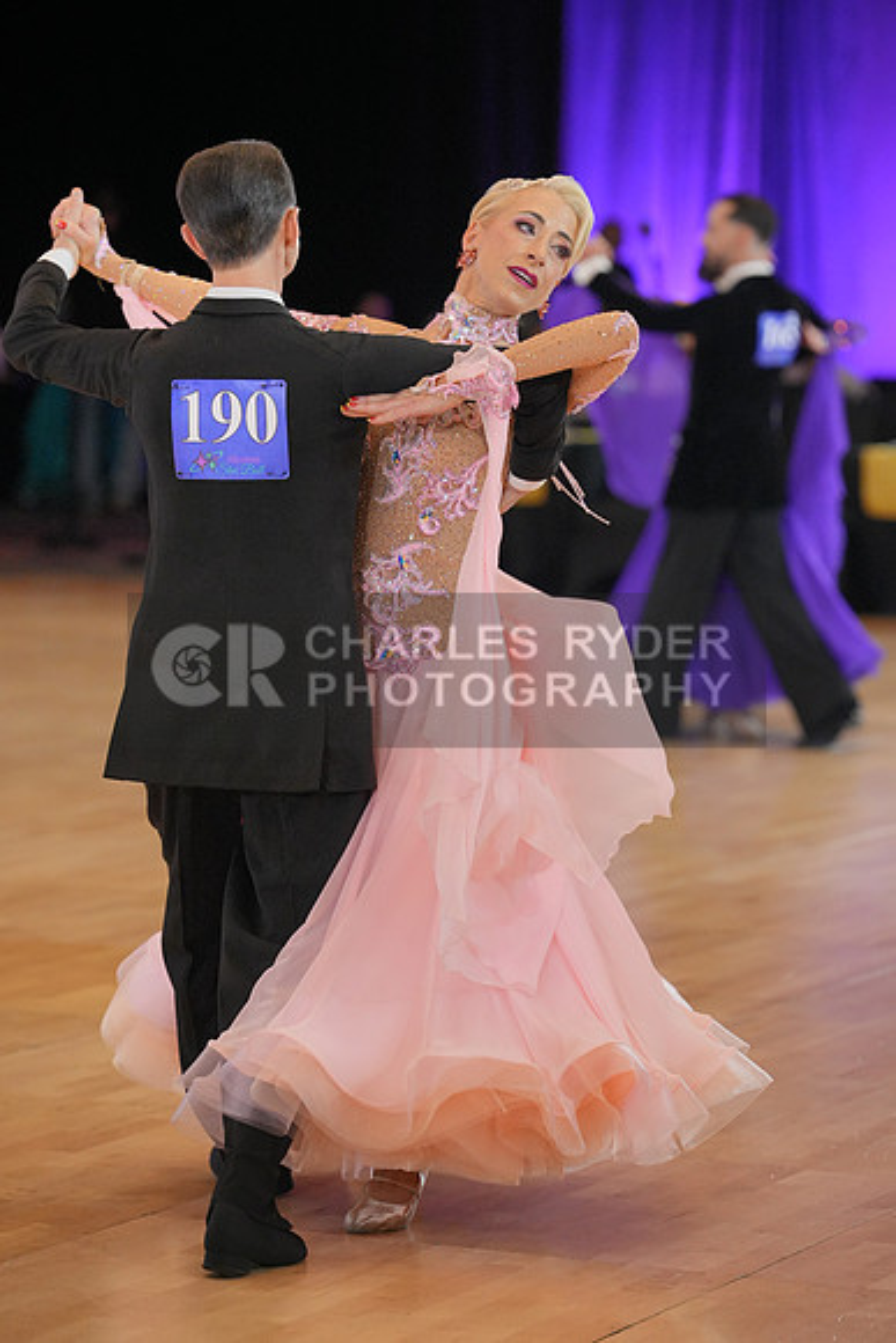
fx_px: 5596
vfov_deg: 13.7
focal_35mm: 150
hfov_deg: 9.2
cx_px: 448
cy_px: 672
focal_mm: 150
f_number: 3.5
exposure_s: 1/500
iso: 3200
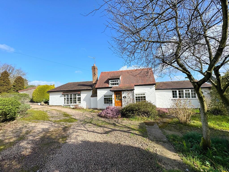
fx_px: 93
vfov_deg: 85.7
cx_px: 114
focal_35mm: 14
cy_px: 86
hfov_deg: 102.1
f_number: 2.2
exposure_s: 1/1927
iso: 50
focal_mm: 2.22
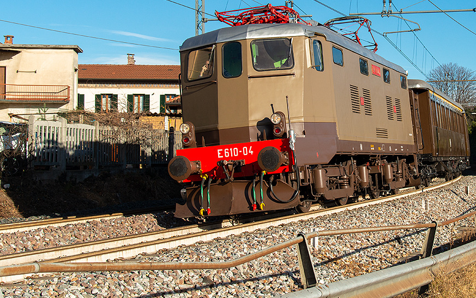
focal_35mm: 71
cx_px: 376
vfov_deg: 18.3
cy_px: 77
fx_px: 921
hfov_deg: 28.4
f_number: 7.1
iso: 250
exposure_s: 1/800
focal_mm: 38
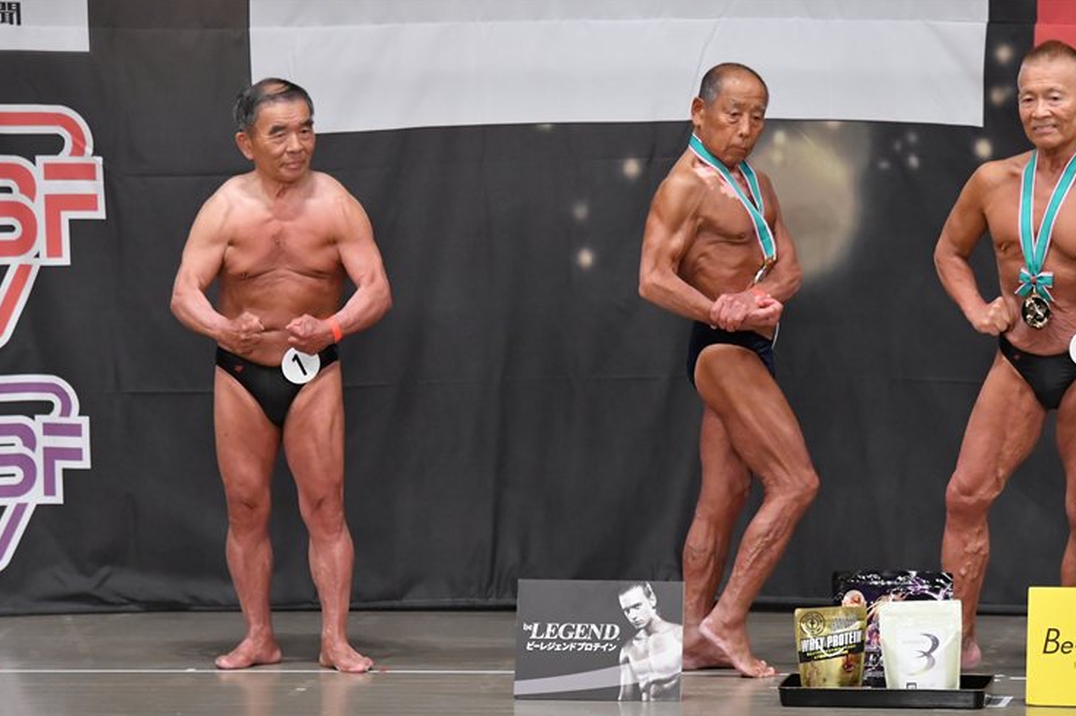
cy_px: 370
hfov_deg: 8.7
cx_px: 550
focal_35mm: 237
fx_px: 7080
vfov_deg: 5.8
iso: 5000
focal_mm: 150
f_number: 5.6
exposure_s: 1/400
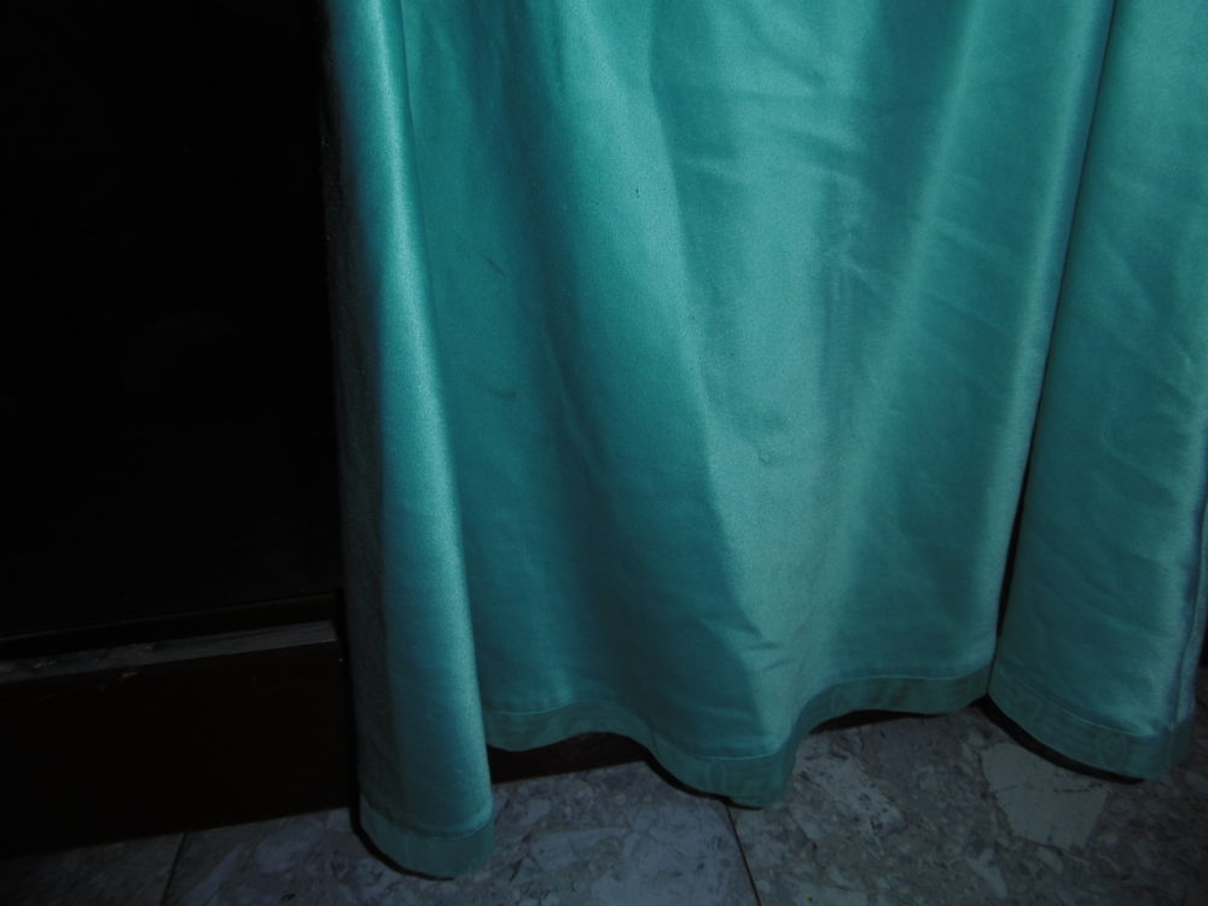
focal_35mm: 24
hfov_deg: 71.6
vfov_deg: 56.8
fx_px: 838
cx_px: 604
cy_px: 453
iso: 100
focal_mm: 4.3
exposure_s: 1/60
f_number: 3.1
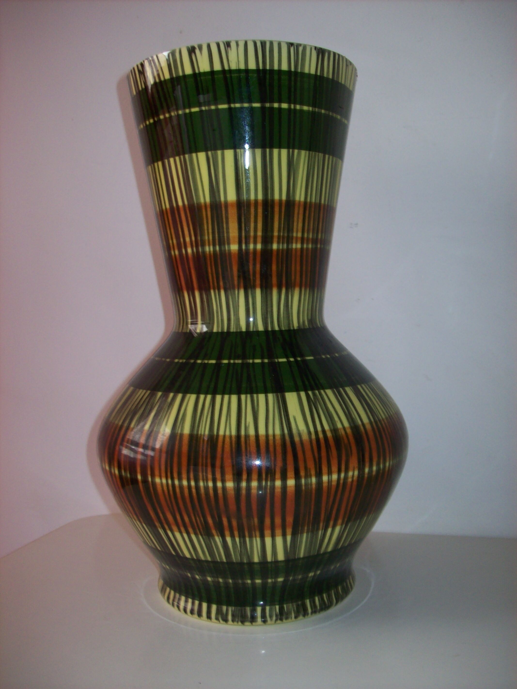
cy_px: 344
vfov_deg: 51.4
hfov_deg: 39.6
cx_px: 258
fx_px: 717
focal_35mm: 36
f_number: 2.7
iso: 80
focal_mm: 6
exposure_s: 1/64
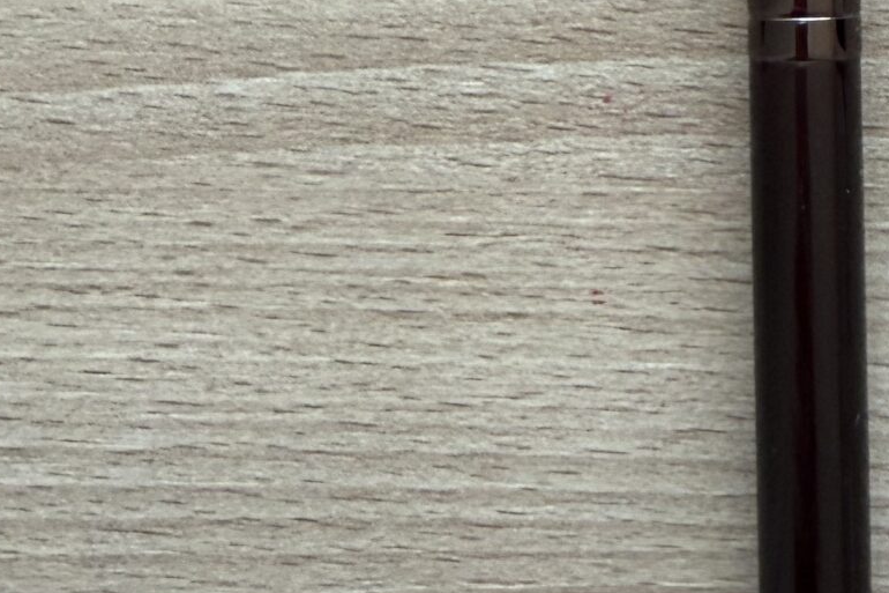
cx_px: 949
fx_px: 2049
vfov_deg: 16.4
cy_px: 234
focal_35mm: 83
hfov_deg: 23.2
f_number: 2.2
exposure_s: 1/121
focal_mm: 2.22
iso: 250
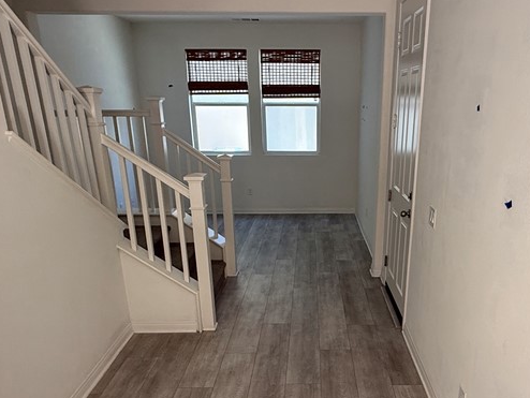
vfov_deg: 47.8
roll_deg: -0.3
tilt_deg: -18.8
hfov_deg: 61.1
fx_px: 444
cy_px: 250
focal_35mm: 29
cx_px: 321
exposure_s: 1/99
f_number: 2.2
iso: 160
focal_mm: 2.22
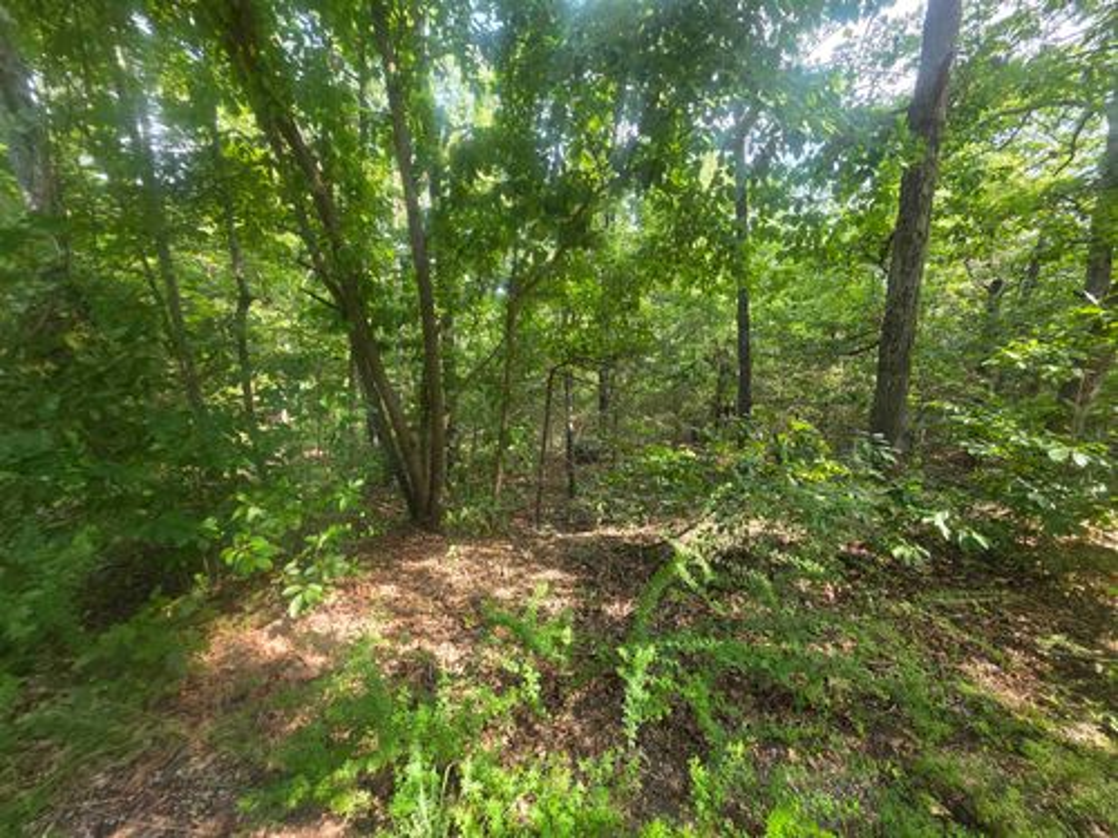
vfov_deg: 89.9
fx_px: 420
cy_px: 419
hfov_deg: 106.2
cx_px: 559
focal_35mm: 13
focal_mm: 2.2
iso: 40
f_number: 1.9
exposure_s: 1/120
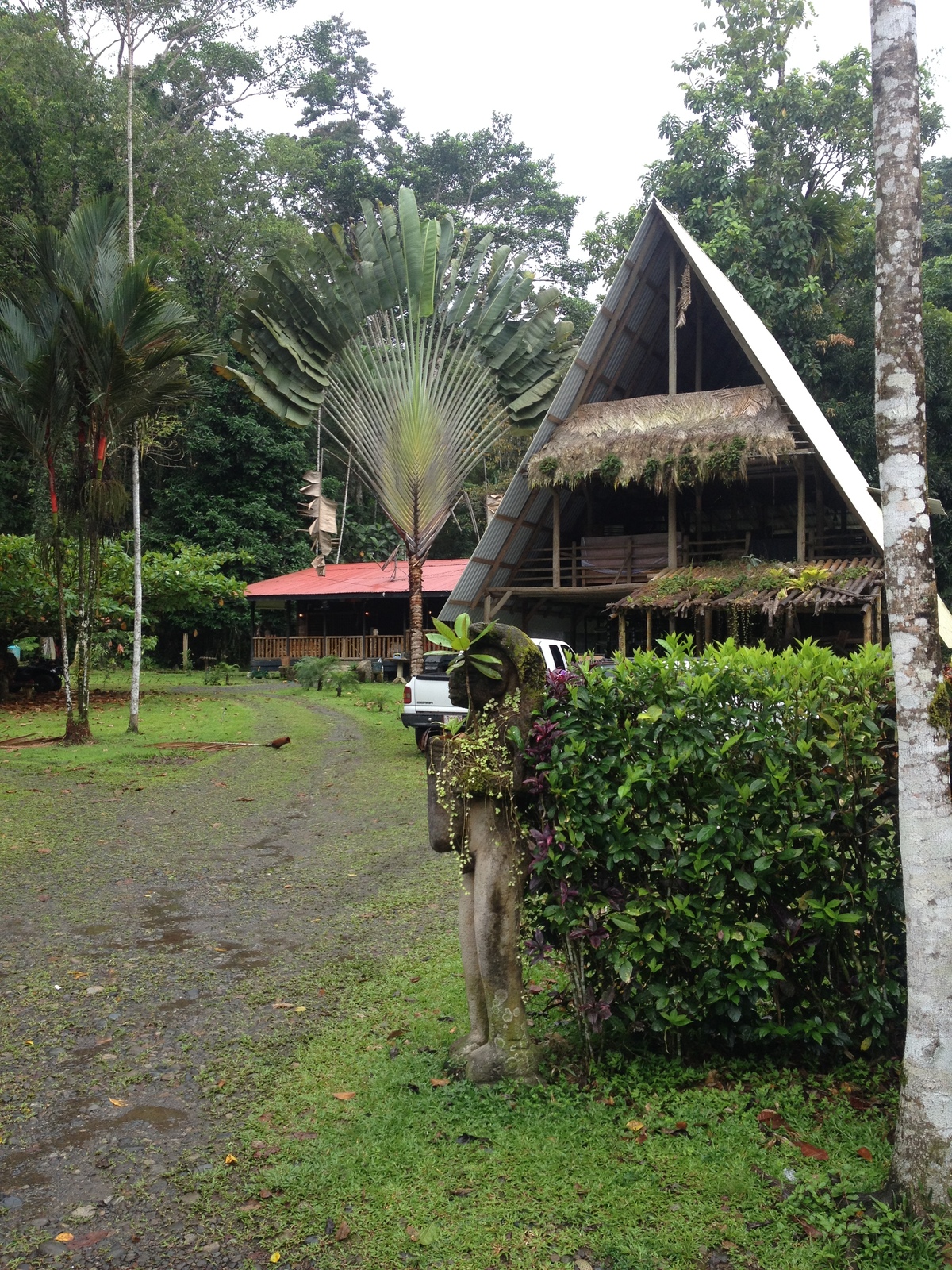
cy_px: 635
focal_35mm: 35
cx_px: 476
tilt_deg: -1.3
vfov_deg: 52.6
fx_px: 1283
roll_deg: +1.3
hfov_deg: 40.7
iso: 50
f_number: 2.4
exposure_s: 1/230
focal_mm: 4.28
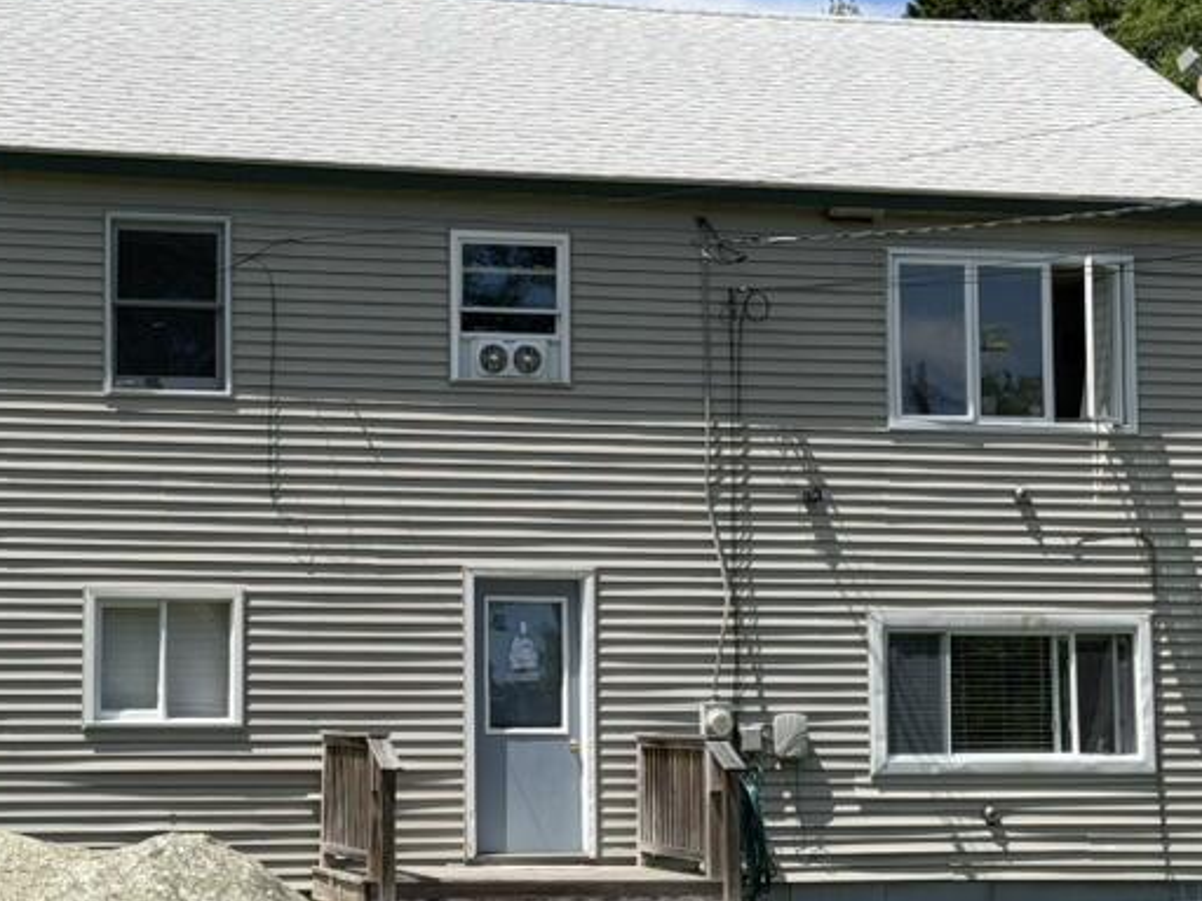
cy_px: 415
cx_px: 495
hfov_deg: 20.4
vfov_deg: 15.4
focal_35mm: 96
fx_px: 3333
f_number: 1.78
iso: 64
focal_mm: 6.76
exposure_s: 1/5587
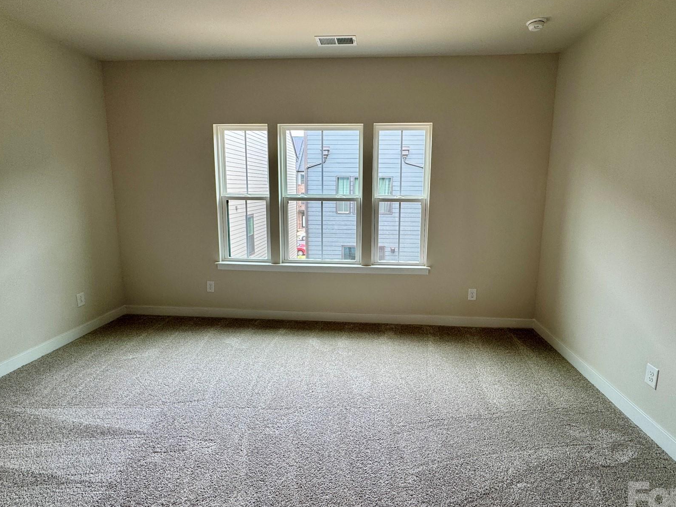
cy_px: 239
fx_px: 352
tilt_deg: -8.8
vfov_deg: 71.5
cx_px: 357
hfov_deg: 87.7
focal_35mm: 18
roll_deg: -0.7
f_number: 2.2
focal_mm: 2.22
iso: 64
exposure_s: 1/120
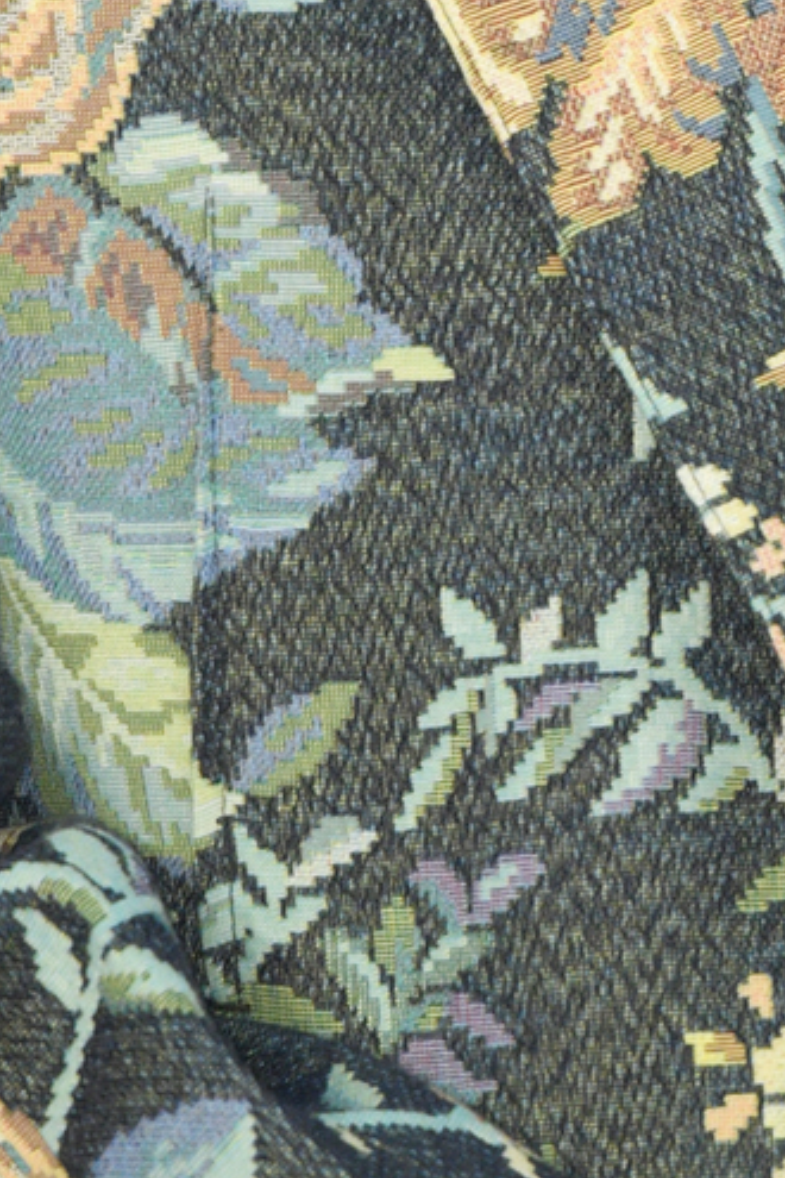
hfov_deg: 0.8
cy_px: -688
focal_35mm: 1636
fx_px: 53507
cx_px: 792
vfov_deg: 1.3
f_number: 4
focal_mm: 300
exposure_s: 1/320
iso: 1250
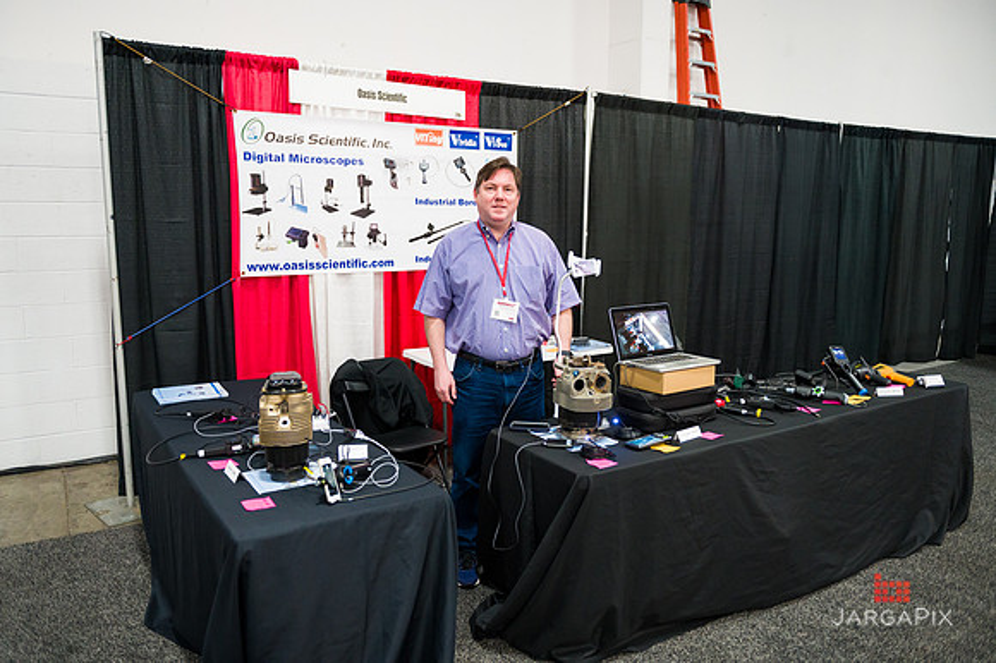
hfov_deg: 67.4
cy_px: 332
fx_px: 747
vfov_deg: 47.9
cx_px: 498
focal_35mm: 27
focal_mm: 27
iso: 3200
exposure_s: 1/250
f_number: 3.2
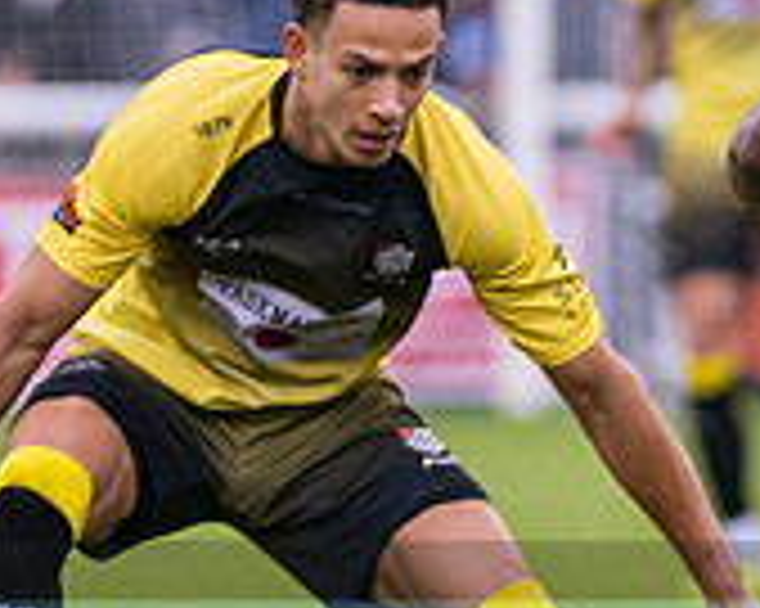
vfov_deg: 1.2
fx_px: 28550
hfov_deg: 1.5
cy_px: 621
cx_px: 1059
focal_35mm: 1270
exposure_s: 1/1600
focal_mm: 220
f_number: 2.8
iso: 1600
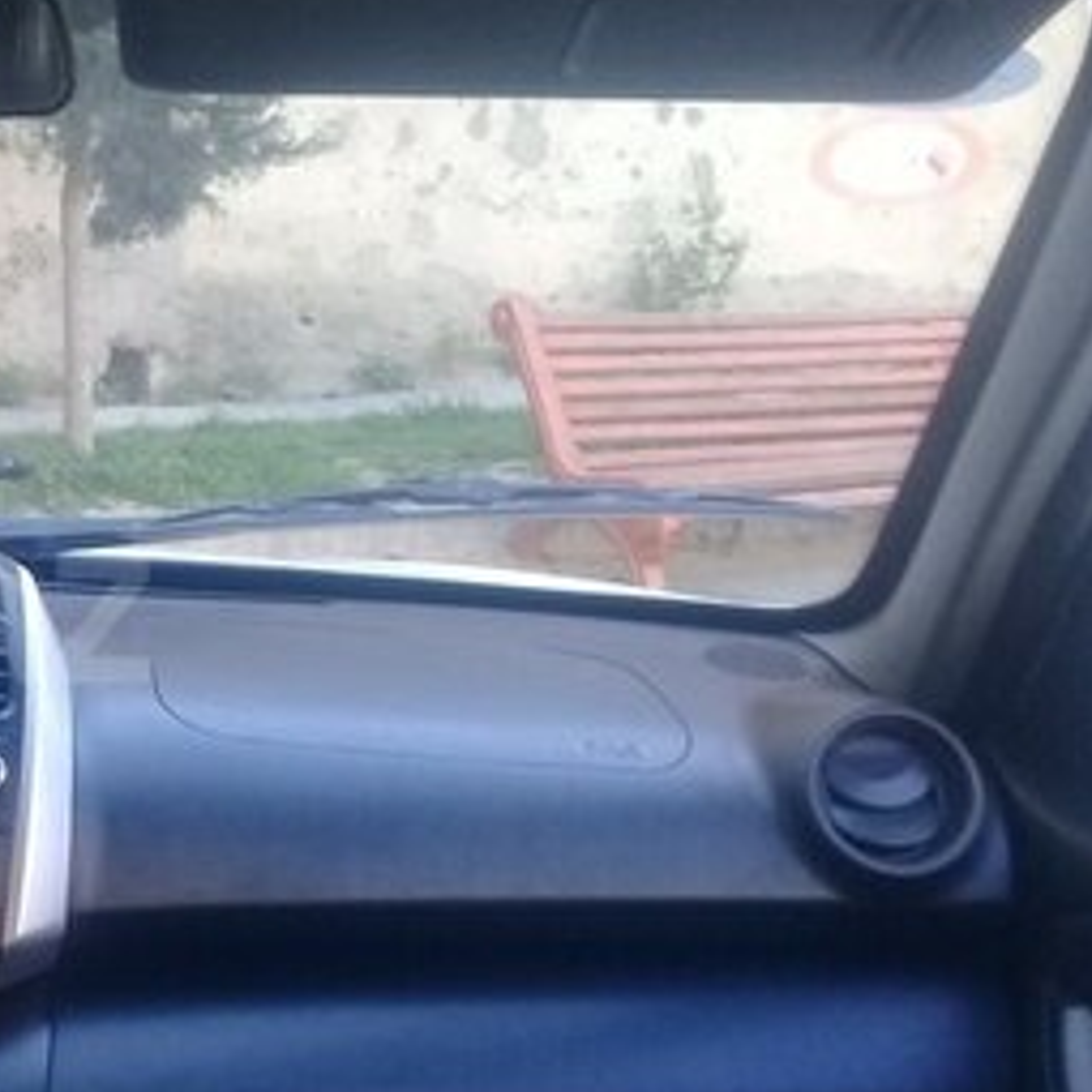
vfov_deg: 24.3
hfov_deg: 22.1
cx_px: -287
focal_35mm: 71
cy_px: 619
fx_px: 2534
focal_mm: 3.3
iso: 50
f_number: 2.2
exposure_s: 1/50
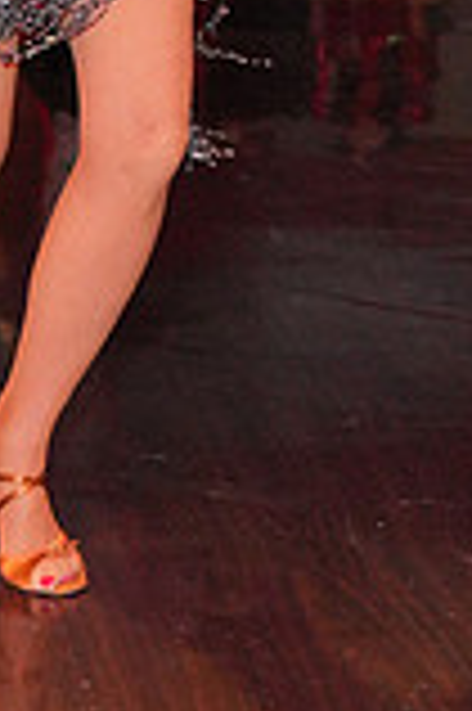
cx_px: 312
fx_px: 3548
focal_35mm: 180
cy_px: -207
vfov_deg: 11.2
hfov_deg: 7.6
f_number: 4
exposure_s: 1/200
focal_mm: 49
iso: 4000
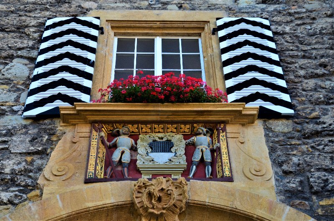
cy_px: 110
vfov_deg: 22.5
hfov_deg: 33.5
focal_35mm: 60
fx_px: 556
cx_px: 167
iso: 320
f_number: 7.1
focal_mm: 40
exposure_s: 1/40
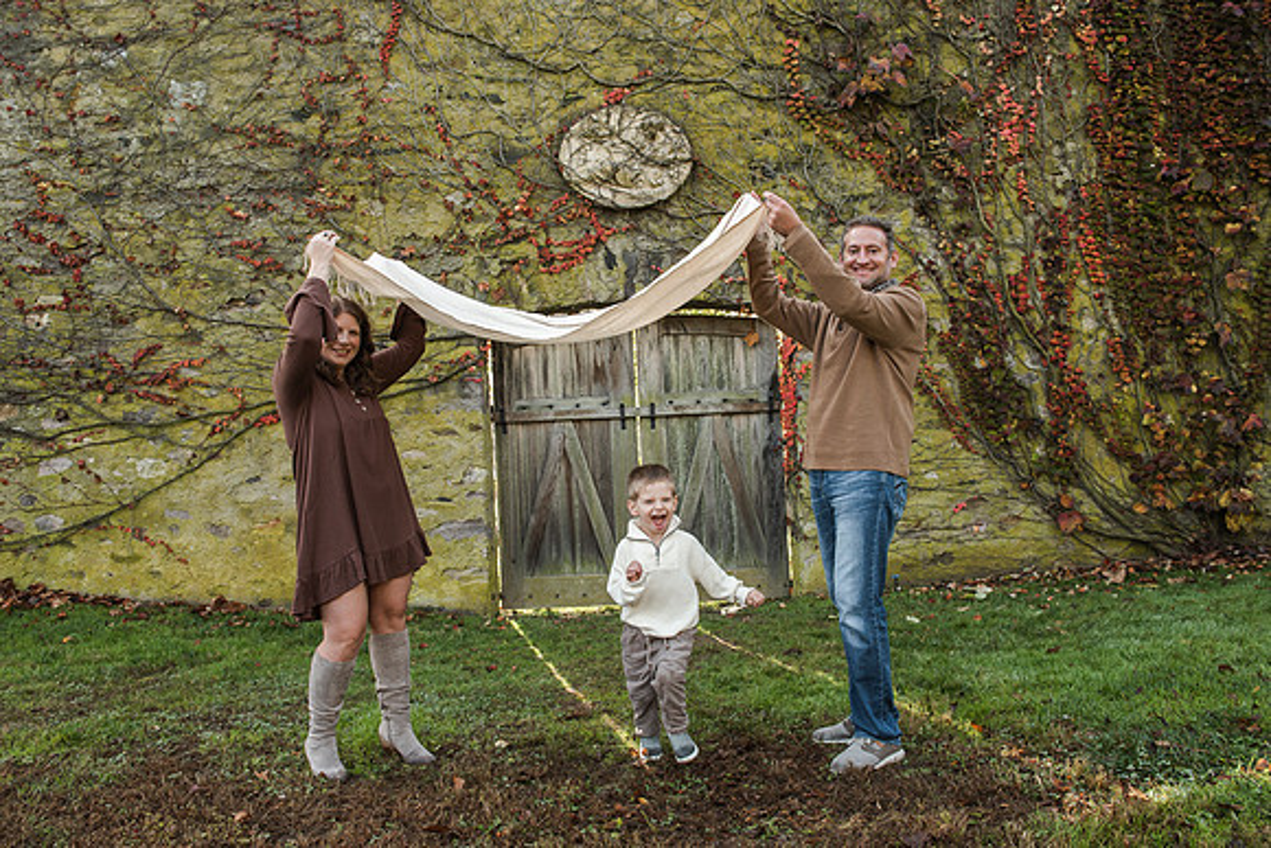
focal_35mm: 28
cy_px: 427
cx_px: 621
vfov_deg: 46.5
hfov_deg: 65.6
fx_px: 987
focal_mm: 27
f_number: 5.6
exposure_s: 1/400
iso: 1000
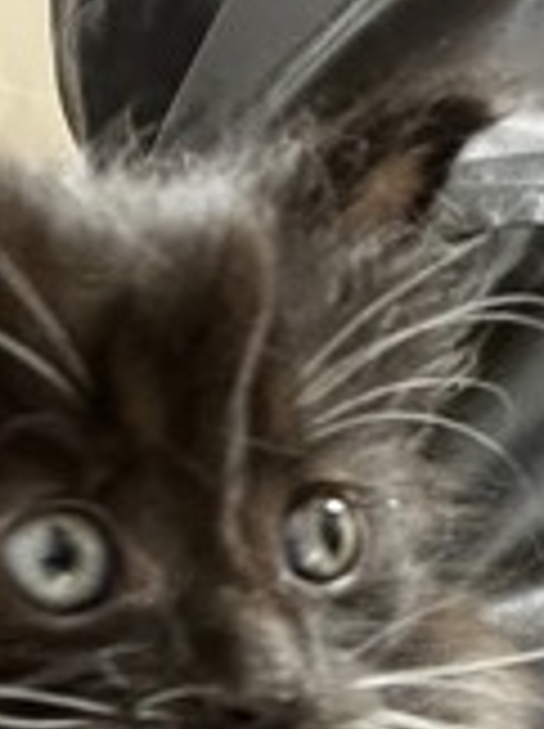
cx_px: 357
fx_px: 1639
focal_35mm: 78
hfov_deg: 18.8
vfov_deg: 23.0
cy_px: 868
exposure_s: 1/40
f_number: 2.2
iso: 400
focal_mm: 2.71
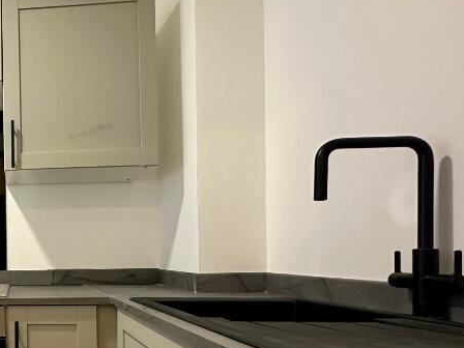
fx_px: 429
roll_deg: +0.8
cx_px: -19
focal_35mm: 32
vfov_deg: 43.0
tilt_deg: +0.3
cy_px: 255
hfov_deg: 45.9
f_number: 2.2
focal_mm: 2.22
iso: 400
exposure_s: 1/50
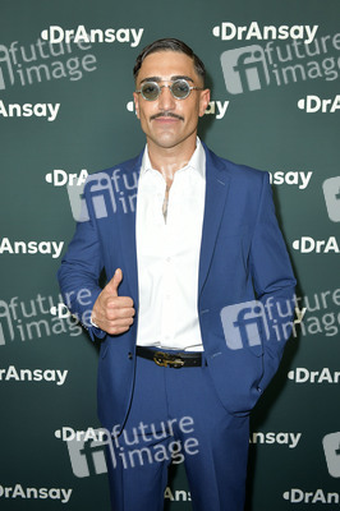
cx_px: 170
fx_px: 482
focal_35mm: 34
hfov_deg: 38.8
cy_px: 256
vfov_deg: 55.8
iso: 1250
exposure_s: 1/250
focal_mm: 34
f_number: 6.3
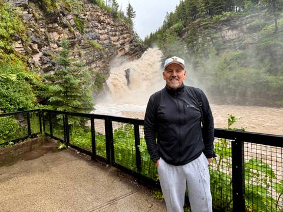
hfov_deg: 71.6
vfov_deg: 56.8
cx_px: 142
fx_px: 196
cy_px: 106
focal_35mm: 24
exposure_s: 1/715
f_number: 1.78
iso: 80
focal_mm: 6.76
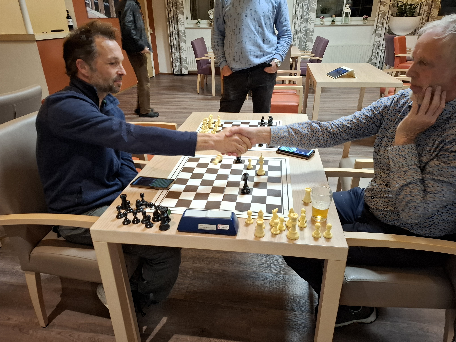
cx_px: 228
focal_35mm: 23
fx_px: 303
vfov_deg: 58.9
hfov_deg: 73.9
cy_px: 171
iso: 250
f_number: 1.8
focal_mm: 5.54
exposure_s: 1/33
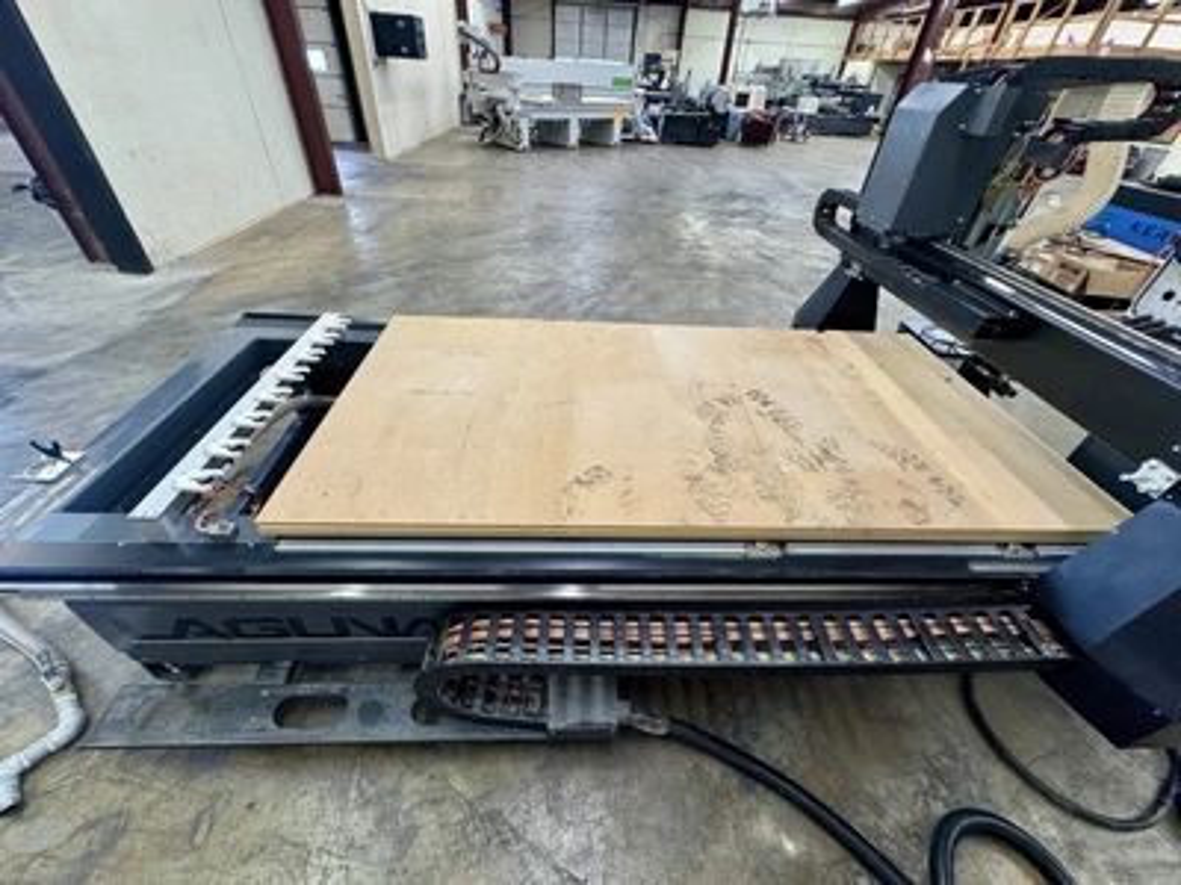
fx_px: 478
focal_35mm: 14
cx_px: 590
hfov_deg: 102.1
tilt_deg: -38.8
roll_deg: -4.8
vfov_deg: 85.7
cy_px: 442
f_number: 2.2
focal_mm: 2.22
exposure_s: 1/120
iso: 200
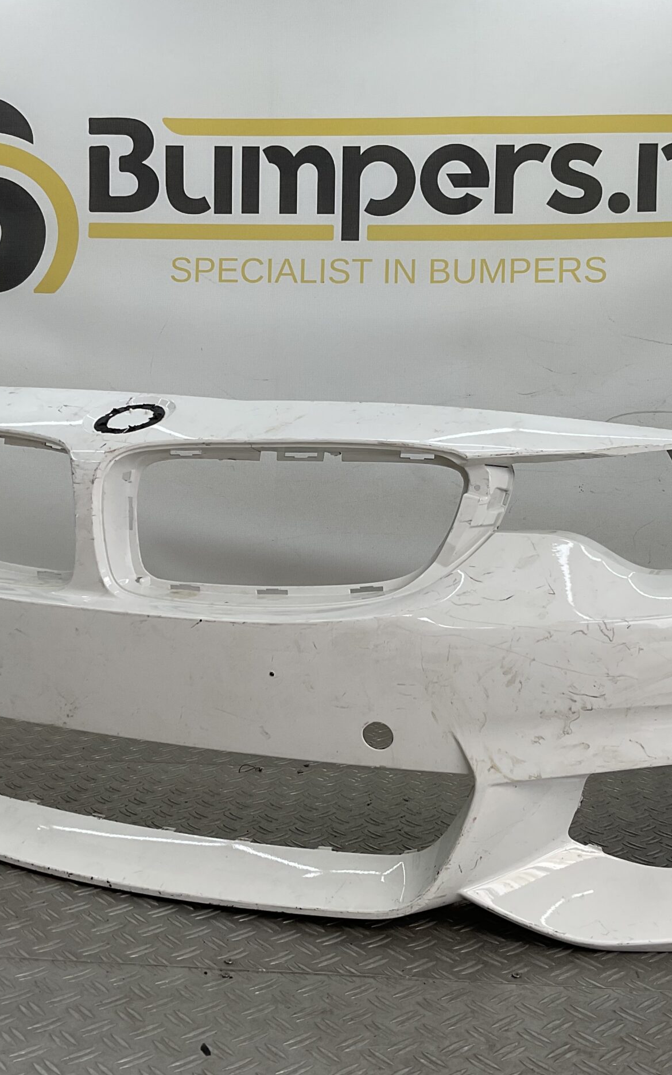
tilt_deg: -7.6
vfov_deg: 47.2
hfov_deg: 30.5
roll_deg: -1.9
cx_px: 368
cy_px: 535
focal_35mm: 42
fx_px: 1231
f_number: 1.8
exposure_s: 1/302
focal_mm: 3
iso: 16
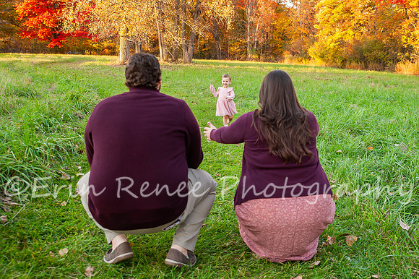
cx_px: 242
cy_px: 137
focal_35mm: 40
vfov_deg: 33.3
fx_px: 467
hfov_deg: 48.2
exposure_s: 1/200
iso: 640
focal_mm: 34
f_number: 4.5
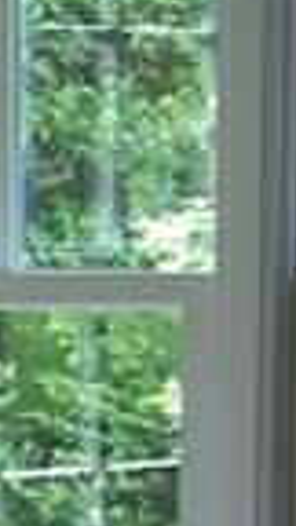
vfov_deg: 7.2
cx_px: -1232
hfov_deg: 3.7
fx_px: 4102
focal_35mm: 294
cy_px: 793
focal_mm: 6.3
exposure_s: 1/180
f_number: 2.8
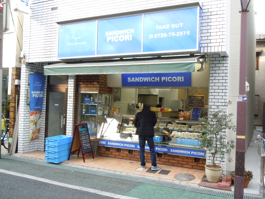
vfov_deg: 41.8
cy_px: 98
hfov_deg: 54.0
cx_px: 132
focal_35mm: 34
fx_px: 260
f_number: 4
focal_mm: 5.9
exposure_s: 1/125
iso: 320
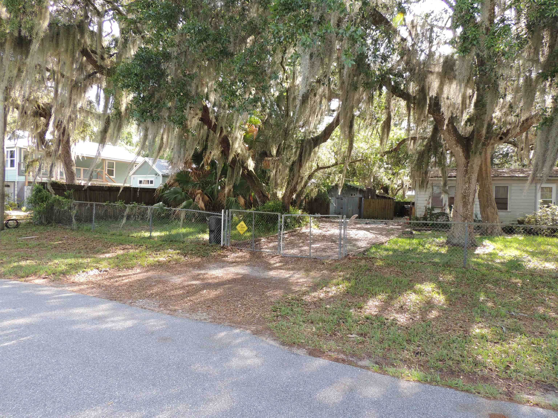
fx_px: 387
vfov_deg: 56.8
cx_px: 279
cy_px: 209
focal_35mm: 24
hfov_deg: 71.6
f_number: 3.3
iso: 100
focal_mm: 4.3
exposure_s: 1/80
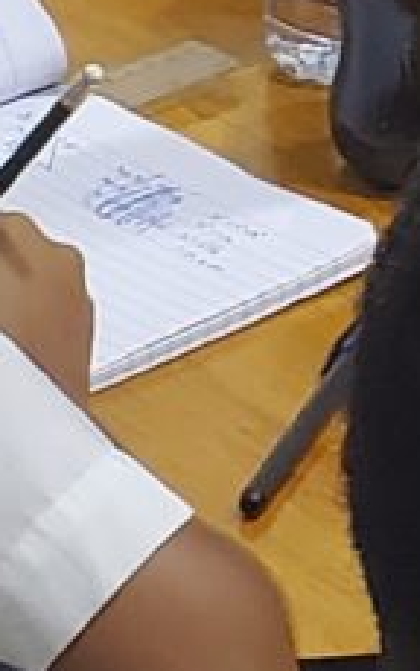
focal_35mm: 245
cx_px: 1257
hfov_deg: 5.1
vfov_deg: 8.4
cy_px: -336
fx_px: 4481
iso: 640
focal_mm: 4.3
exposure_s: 1/40
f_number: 2.4
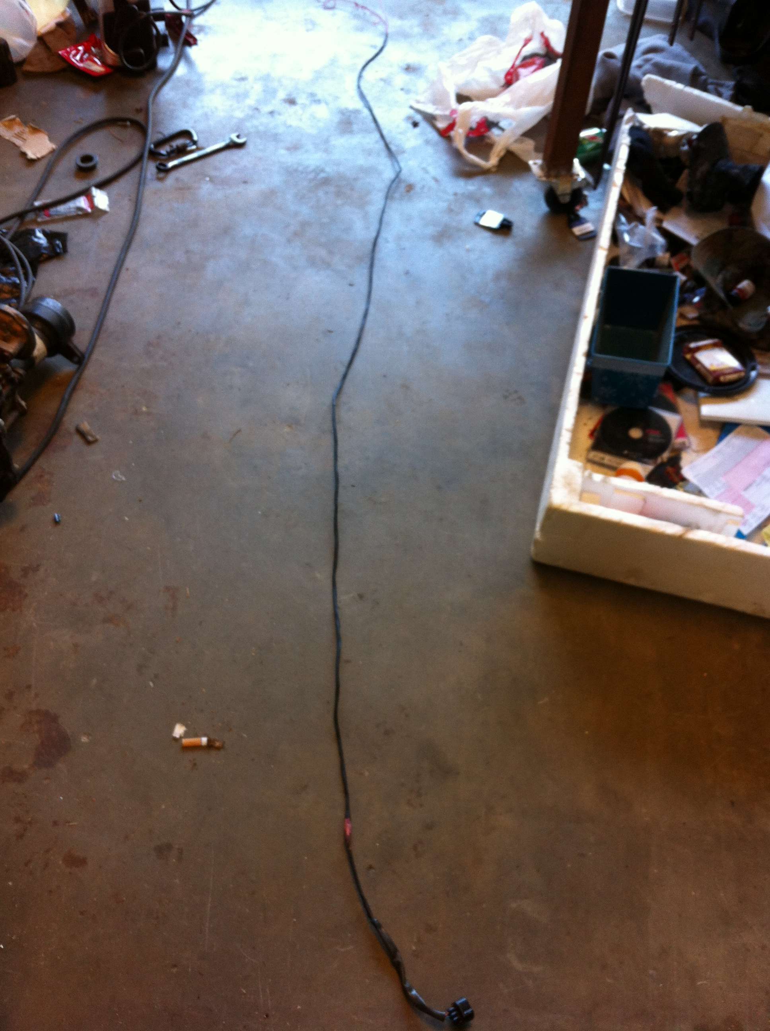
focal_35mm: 35
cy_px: 516
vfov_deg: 52.7
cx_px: 385
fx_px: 1041
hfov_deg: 40.6
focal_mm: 3.85
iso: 100
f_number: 2.8
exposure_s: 1/20
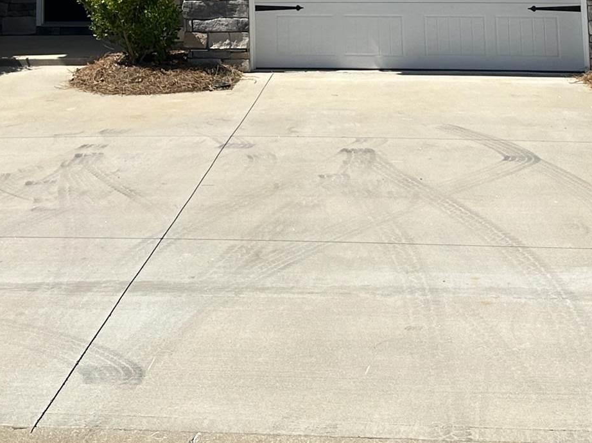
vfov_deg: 16.6
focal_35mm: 80
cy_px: -237
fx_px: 1368
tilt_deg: +6.1
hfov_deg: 24.3
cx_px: 213
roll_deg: +0.3
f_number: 1.78
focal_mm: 6.86
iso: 80
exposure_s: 1/4762
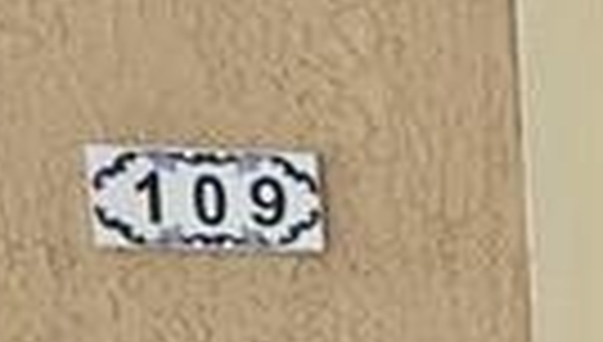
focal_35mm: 81
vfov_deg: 14.2
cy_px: 486
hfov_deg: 19.5
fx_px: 1298
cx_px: 1084
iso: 800
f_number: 2.2
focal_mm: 1.7
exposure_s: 1/24
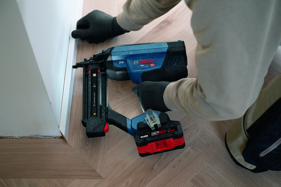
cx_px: 140
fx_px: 546
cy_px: 94
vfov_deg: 19.5
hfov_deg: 28.8
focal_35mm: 70
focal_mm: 70
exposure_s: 1/50
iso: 1250
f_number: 4.5
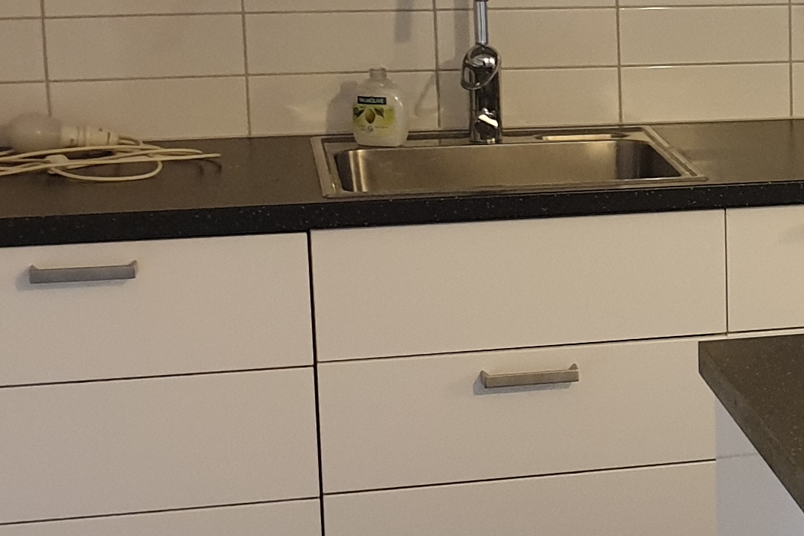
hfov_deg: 18.6
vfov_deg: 13.4
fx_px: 2278
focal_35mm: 102
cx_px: 1039
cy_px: 201
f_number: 1.5
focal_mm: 4.3
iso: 320
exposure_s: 1/50
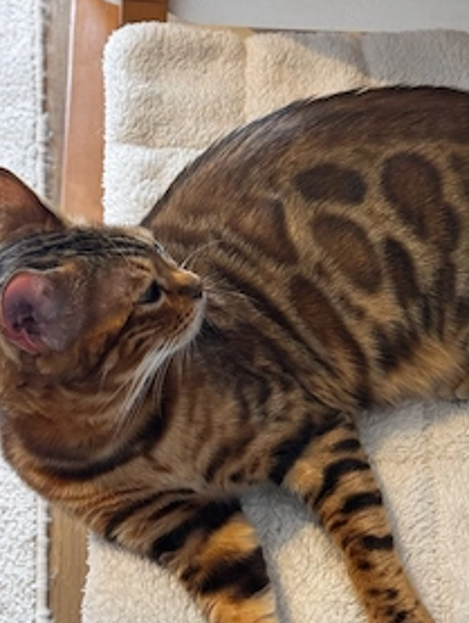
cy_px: 347
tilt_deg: -53.9
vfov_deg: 28.1
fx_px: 1245
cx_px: 283
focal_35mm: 69
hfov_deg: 21.3
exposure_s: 1/50
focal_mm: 6.76
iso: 160
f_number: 1.78
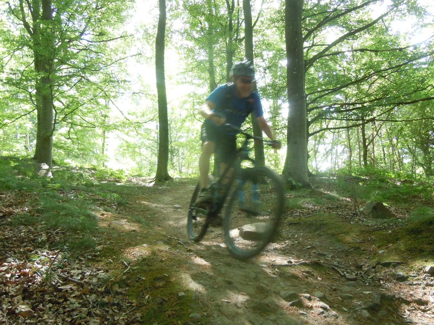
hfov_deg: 60.0
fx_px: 376
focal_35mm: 30
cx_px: 217
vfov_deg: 46.8
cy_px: 162
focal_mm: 5.4
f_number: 3.5
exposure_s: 1/60
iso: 400
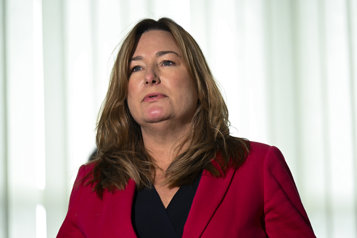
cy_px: 119
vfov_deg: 7.0
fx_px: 1934
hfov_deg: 10.5
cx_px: 178
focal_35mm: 195
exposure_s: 1/640
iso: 1600
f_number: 2.8
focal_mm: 195
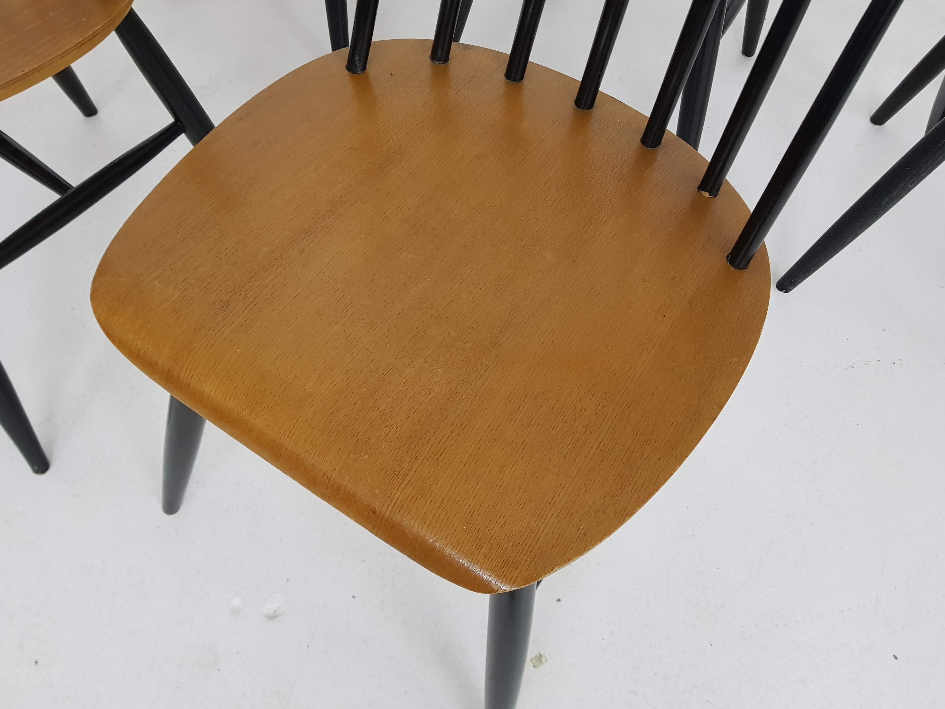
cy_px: 351
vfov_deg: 51.4
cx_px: 476
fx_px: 737
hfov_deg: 65.3
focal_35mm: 27
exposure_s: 1/33
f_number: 1.7
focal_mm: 4.2
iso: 200
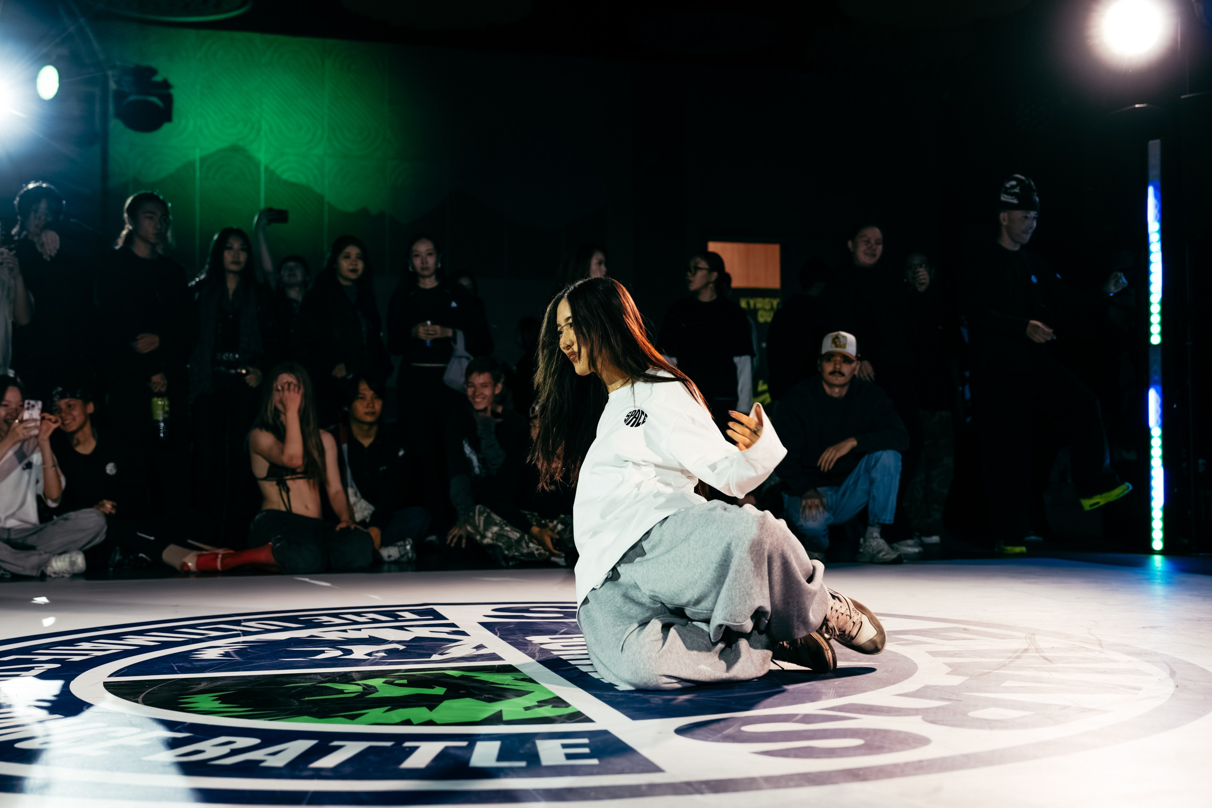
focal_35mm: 47
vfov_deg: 28.8
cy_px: 405
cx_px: 665
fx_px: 1574
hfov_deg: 42.1
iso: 3200
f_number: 2.8
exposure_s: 1/800
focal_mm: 41
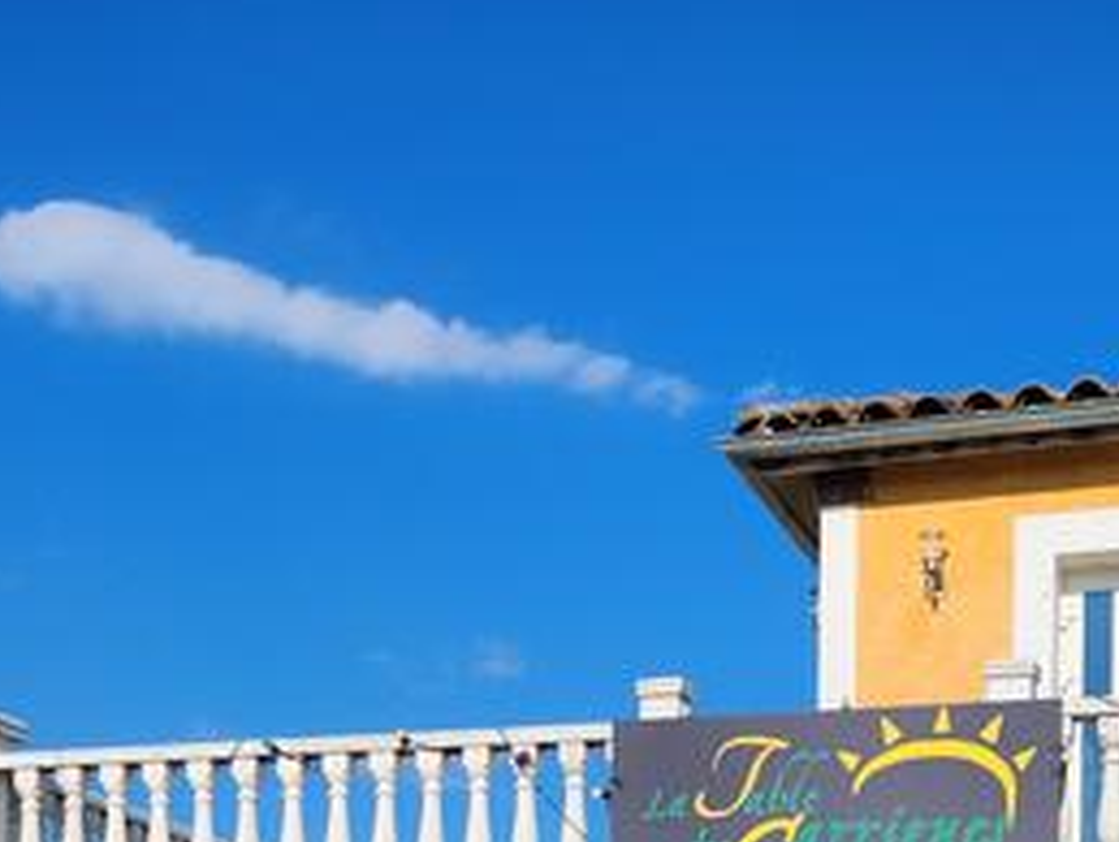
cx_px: 588
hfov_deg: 26.3
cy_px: 1196
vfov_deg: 18.1
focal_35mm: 74
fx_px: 2395
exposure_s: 1/5655
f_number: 1.8
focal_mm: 5
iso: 50
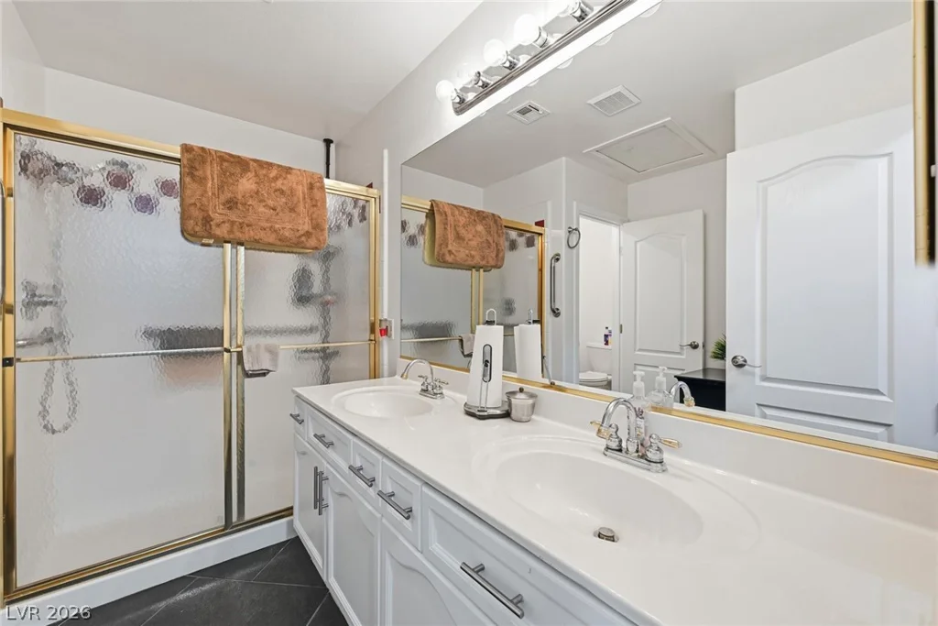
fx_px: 365
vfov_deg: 81.2
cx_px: 469
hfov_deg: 104.2
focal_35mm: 14
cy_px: 313
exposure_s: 1/50
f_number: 10
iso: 500
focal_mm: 14
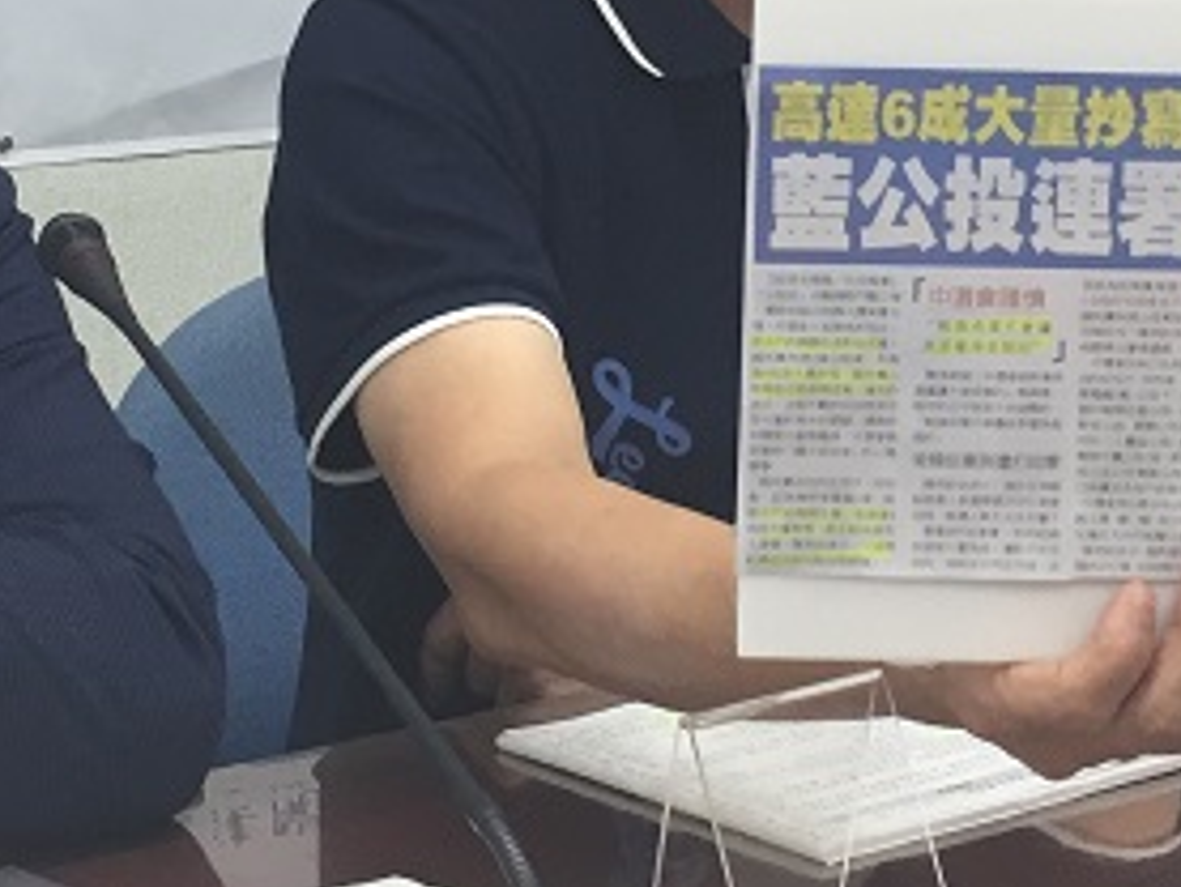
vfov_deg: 16.3
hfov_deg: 22.0
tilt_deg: -2.3
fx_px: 3038
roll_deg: +0.8
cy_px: 23
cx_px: 443
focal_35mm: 89
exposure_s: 1/30
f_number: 2.2
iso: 32
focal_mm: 4.15
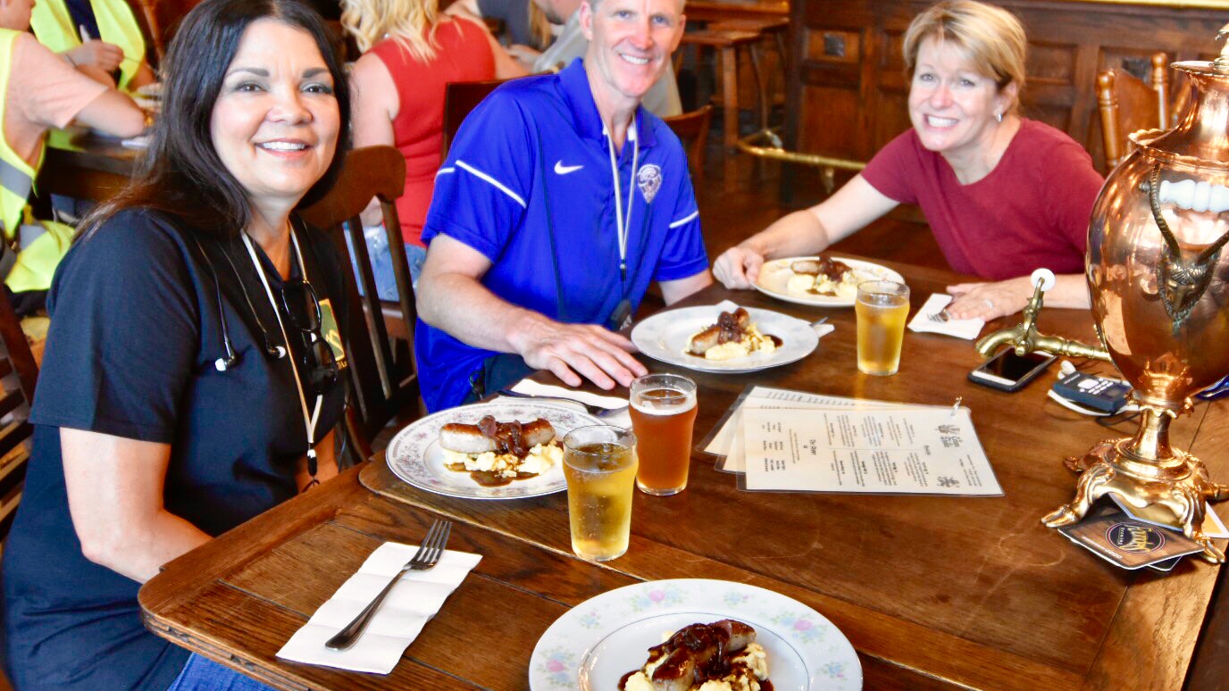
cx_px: 695
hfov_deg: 53.8
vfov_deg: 32.0
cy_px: 310
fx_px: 1206
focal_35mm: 37
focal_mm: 20
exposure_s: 1/60
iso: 2000
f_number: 4
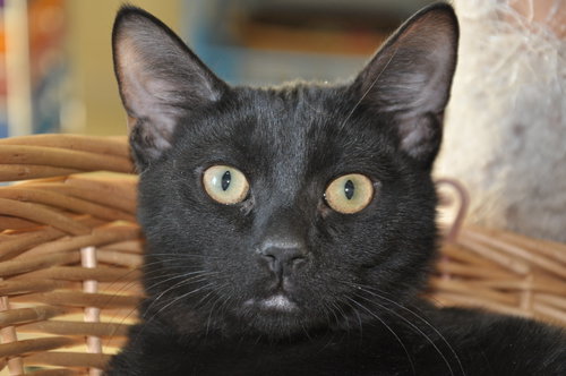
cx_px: 283
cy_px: 188
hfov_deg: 19.5
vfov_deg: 13.0
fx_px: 1649
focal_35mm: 105
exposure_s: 1/60
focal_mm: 70
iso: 800
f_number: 5.3
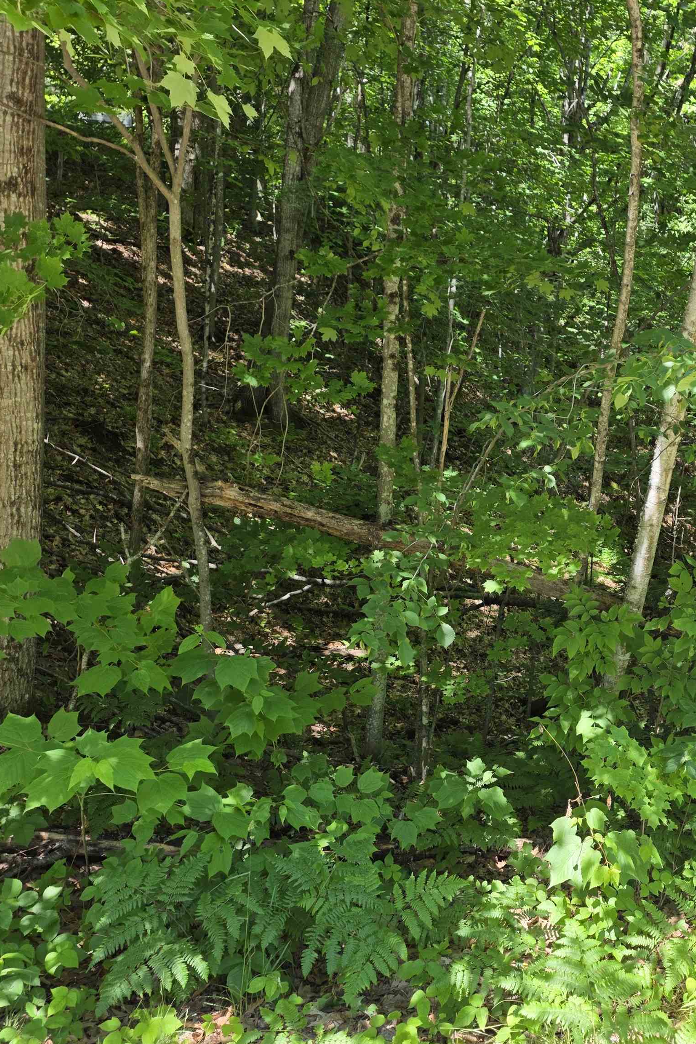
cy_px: 522
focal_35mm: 32
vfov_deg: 58.7
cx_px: 616
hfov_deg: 38.5
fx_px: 928
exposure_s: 1/359
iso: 50
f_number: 1.7
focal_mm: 6.25
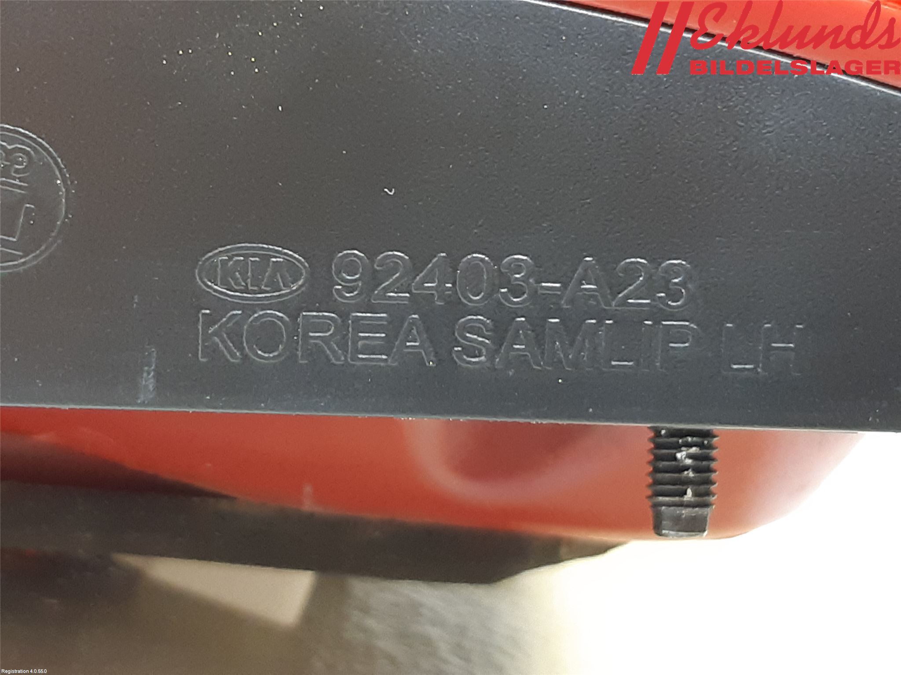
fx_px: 677
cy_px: 338
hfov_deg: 67.3
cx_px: 450
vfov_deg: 53.1
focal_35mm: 26
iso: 250
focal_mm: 3.93
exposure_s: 1/25
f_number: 1.7
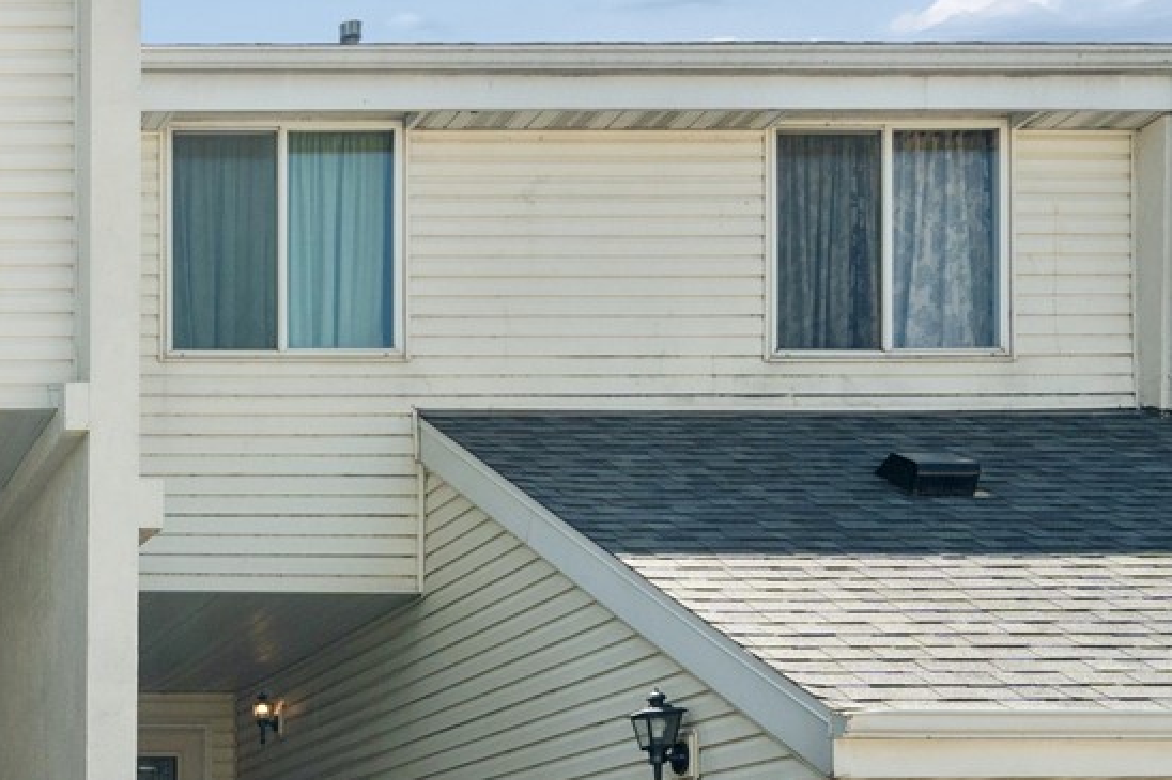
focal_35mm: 65
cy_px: 721
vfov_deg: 20.4
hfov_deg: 26.3
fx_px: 2115
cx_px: -360
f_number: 10
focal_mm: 21
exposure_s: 1/250
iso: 400
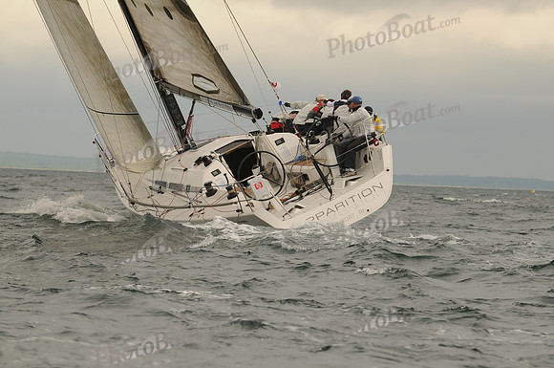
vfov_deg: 4.6
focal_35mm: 300
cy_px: 184
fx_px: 4610
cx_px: 277
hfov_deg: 6.9
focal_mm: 200
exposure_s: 1/640
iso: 200
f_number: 6.3
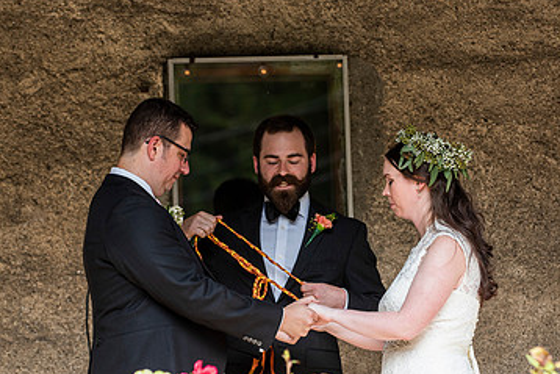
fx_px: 3532
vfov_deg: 6.1
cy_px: 234
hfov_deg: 9.1
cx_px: 316
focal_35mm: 227
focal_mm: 140
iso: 400
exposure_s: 1/800
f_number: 3.5
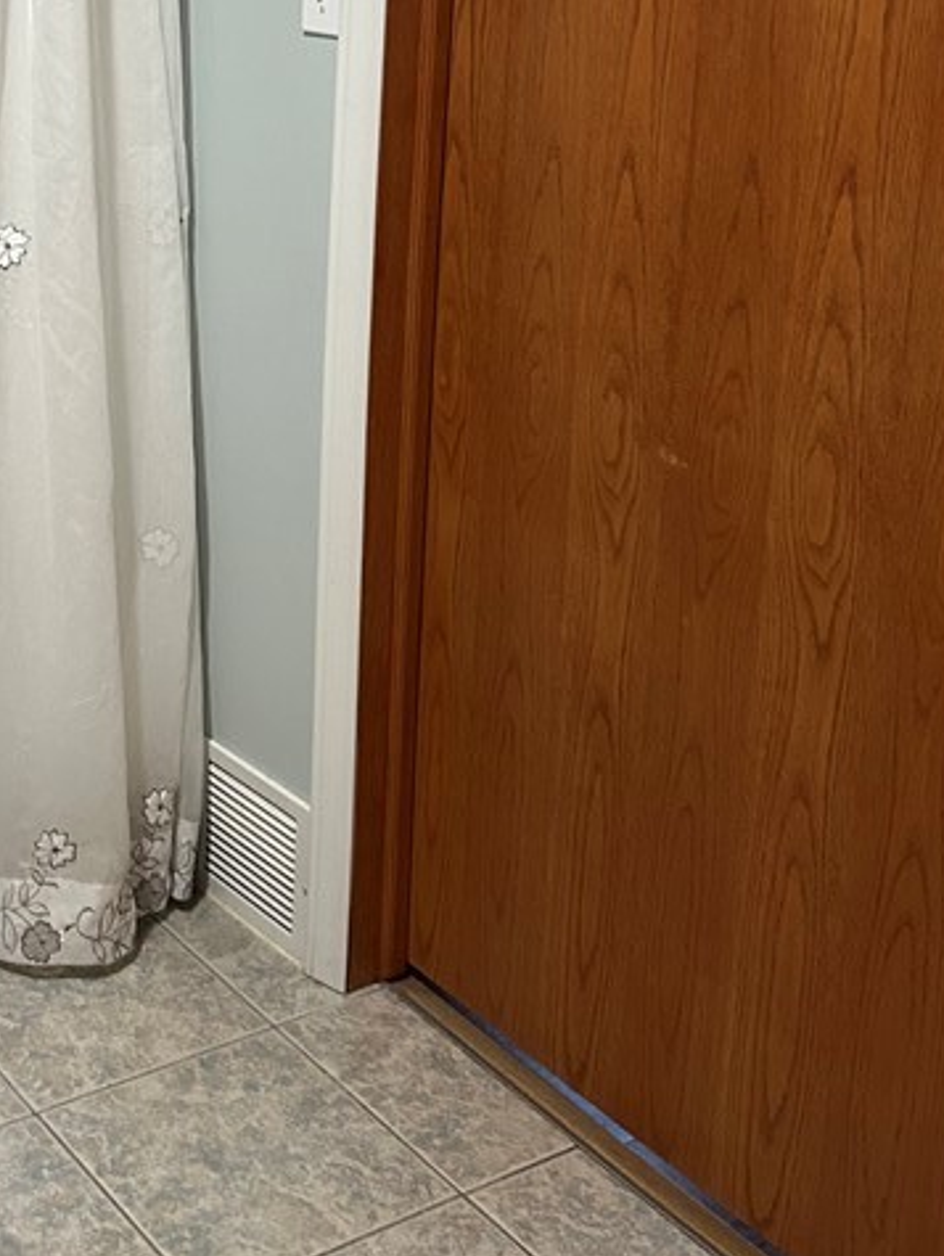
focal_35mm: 56
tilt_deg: -13.3
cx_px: -32
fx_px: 2033
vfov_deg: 33.1
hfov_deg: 24.7
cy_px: 204
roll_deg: -0.4
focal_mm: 5.7
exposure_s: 1/60
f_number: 1.5
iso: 250
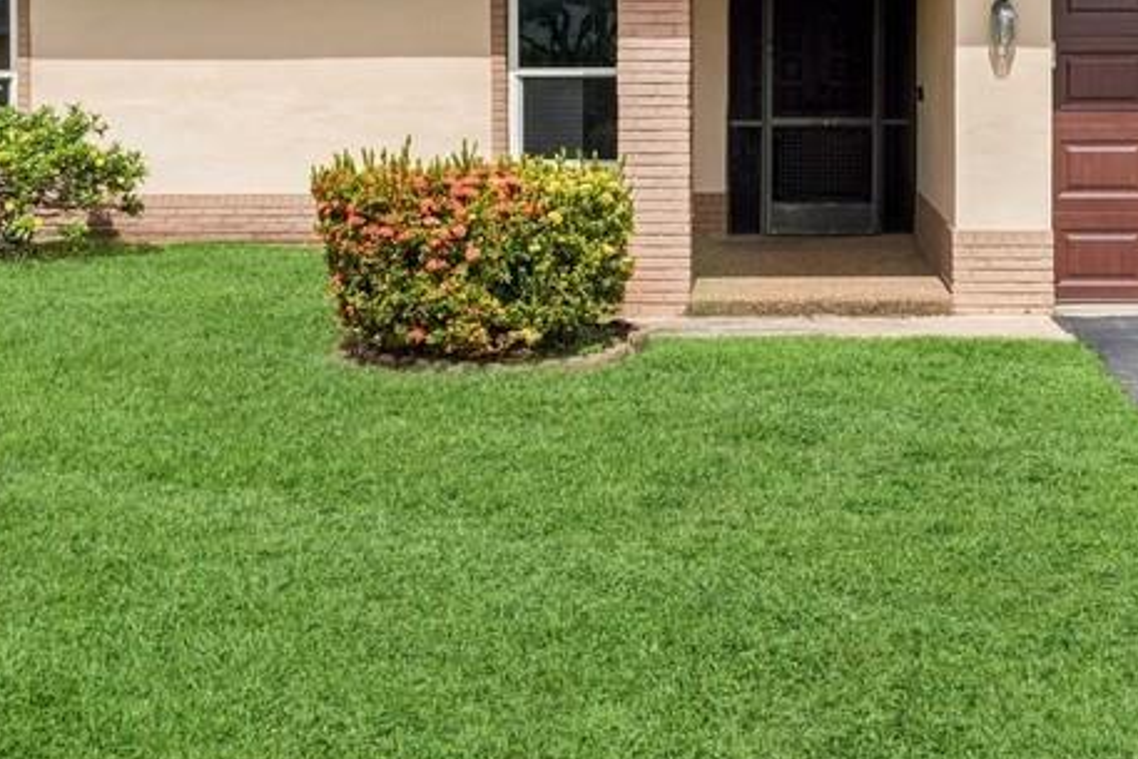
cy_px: -31
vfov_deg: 24.7
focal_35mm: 52
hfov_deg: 38.2
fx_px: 1638
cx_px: 682
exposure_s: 1/320
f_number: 9
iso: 320
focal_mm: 14.8
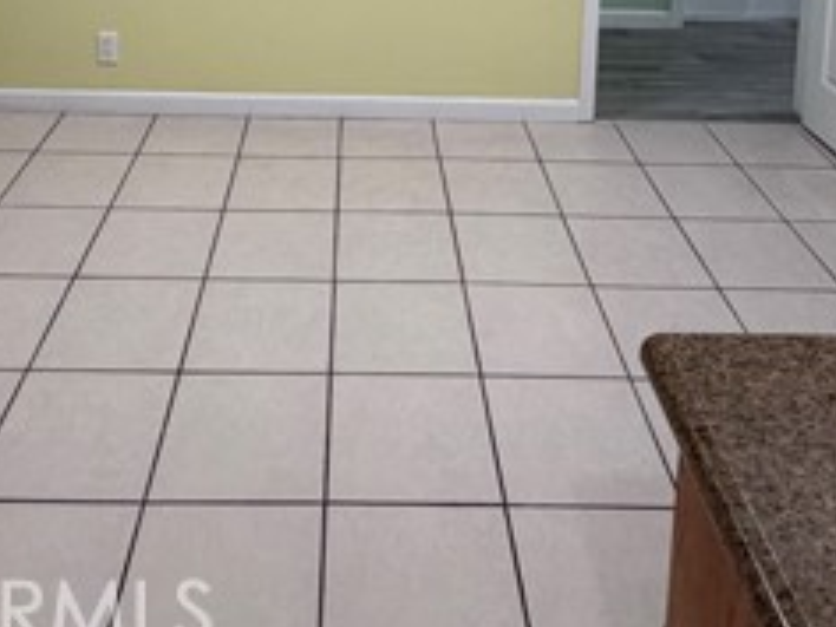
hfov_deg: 48.9
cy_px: -188
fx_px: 918
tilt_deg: -6.7
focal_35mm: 38
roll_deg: -0.7
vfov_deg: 30.0
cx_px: 372
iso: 200
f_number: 2.2
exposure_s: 1/60
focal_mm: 2.22
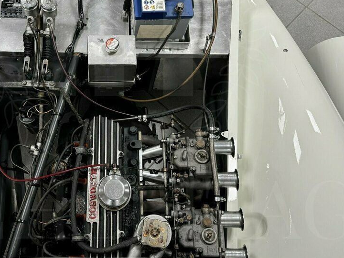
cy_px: 96
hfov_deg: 46.2
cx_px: 120
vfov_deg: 35.8
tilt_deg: -65.4
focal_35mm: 40
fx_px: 398
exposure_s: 1/50
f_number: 1.78
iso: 125
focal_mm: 6.76
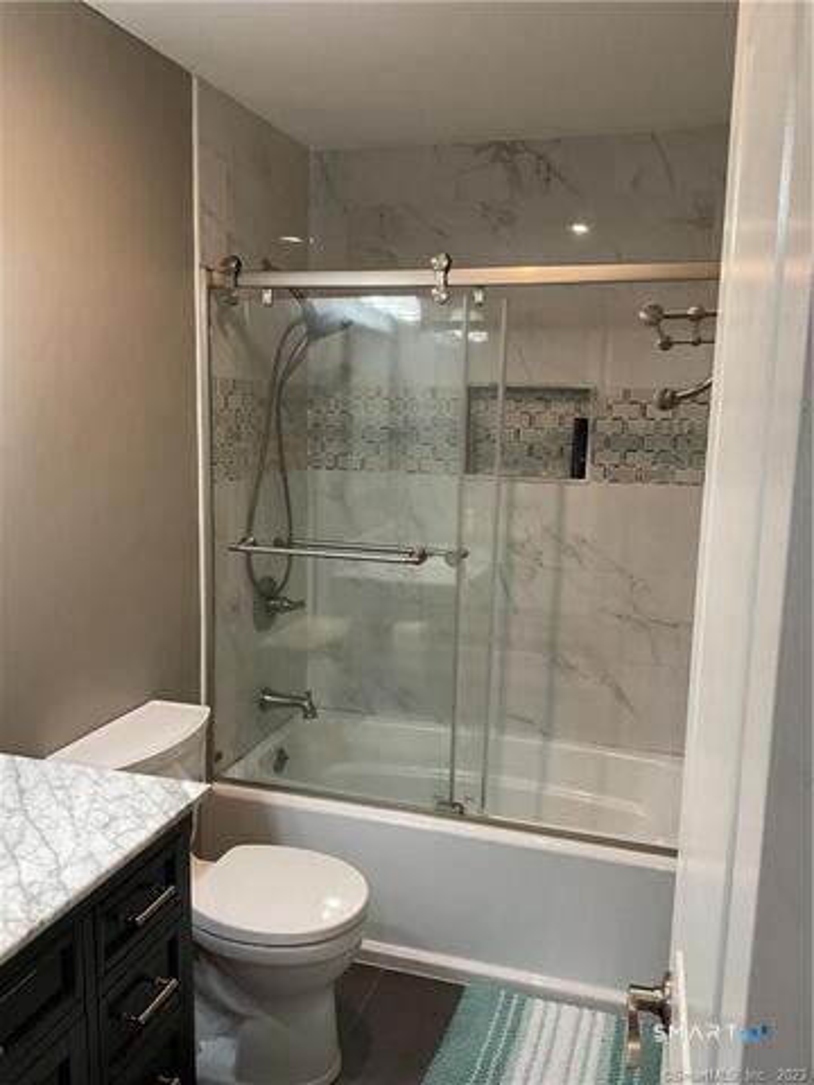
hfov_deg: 48.2
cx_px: 407
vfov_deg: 61.7
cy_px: 542
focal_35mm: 29
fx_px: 909
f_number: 1.8
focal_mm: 3
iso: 100
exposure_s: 1/60
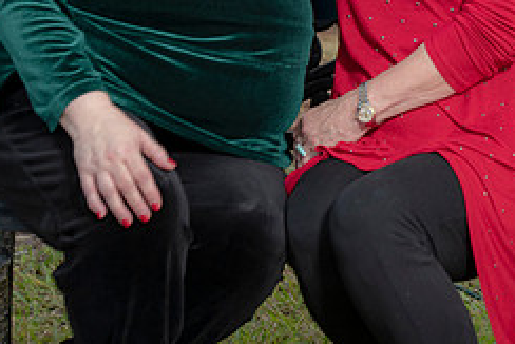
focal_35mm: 242
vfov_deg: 5.7
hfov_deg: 8.5
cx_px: 483
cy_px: -50
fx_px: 3464
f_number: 5
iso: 320
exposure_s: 1/200
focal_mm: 102
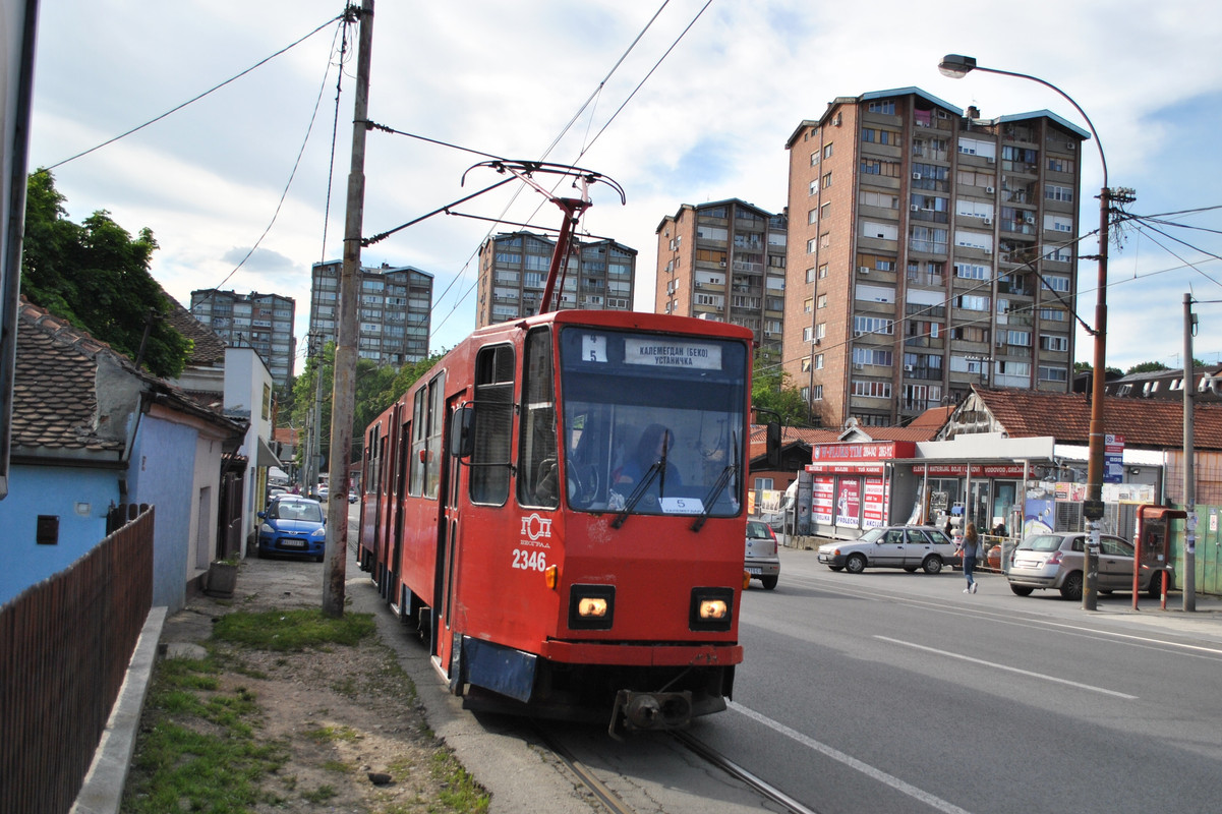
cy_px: 407
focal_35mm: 30
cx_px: 611
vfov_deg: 43.6
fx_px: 1018
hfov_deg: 61.9
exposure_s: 1/1000
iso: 160
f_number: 4
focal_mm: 20
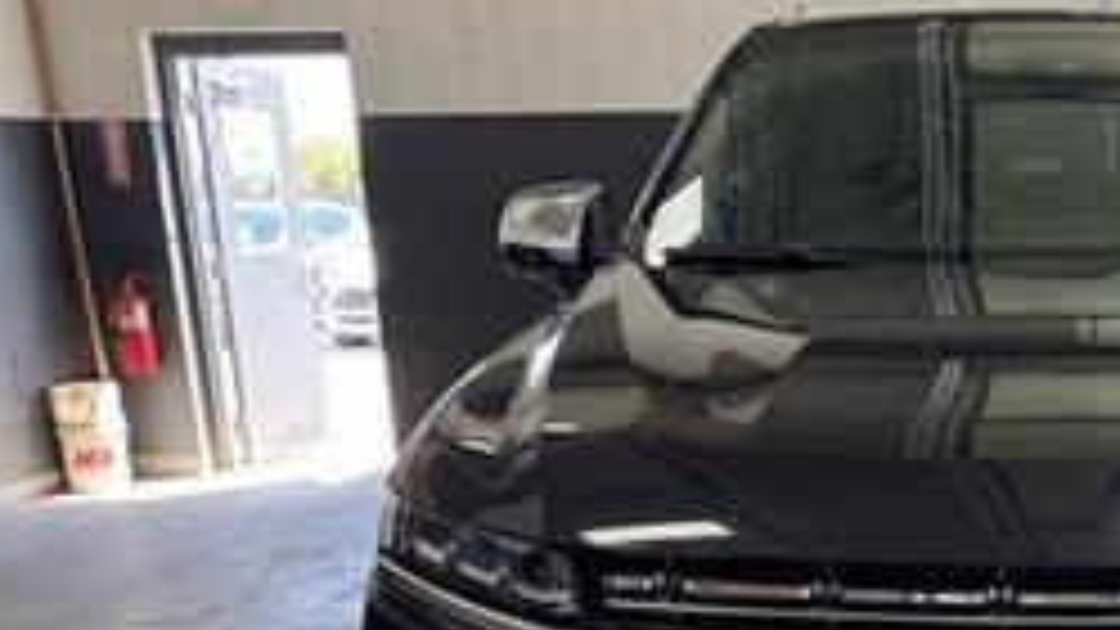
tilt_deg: -11.7
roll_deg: -0.6
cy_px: 590
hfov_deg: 35.9
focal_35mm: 53
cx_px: 1080
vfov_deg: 22.0
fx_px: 1574
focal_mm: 6.76
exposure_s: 1/120
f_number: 1.78
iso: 100
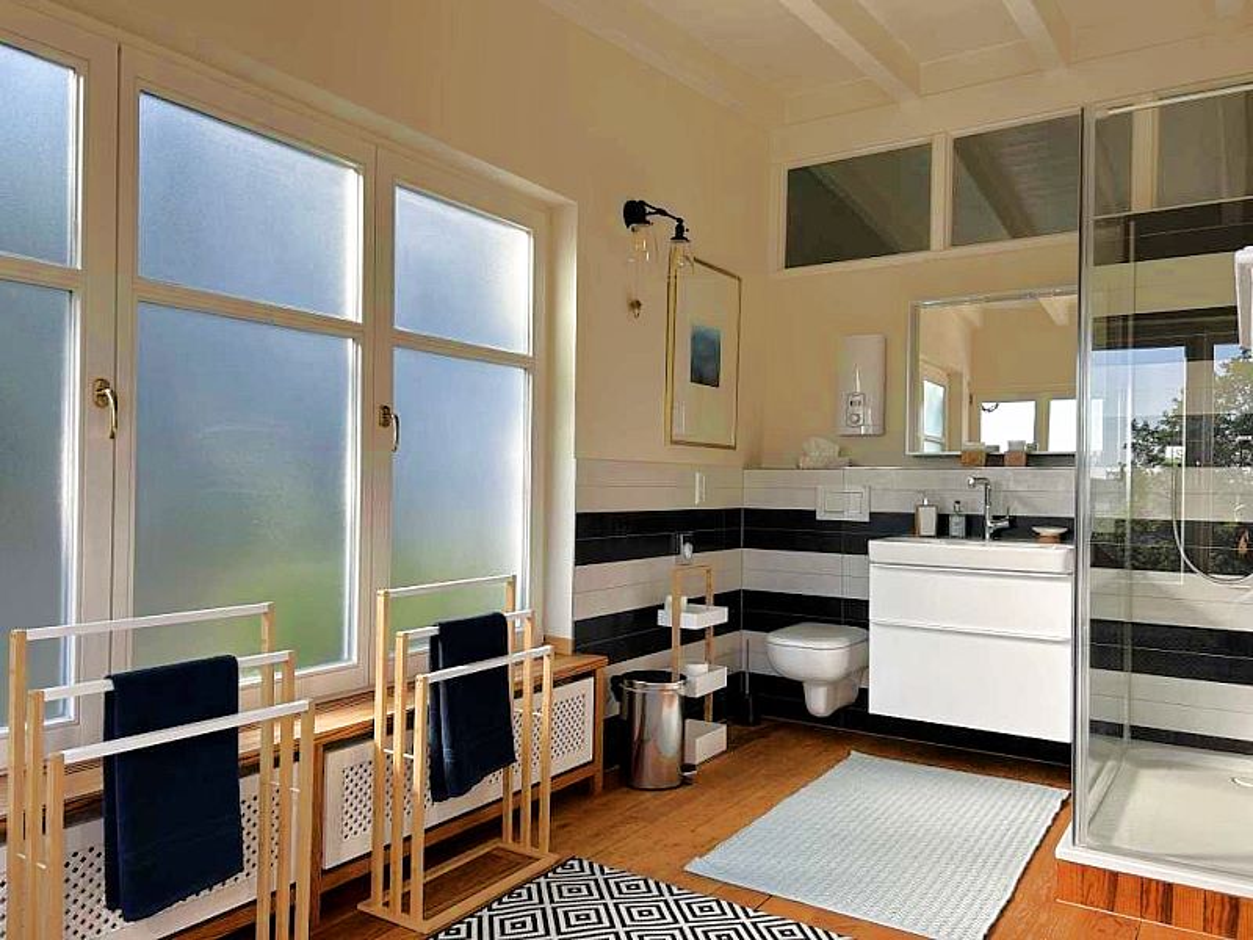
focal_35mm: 26
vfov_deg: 53.1
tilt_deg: +0.4
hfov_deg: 67.3
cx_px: 626
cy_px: 470
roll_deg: -1.0
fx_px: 941
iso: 50
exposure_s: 1/488
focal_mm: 5.7
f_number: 1.5
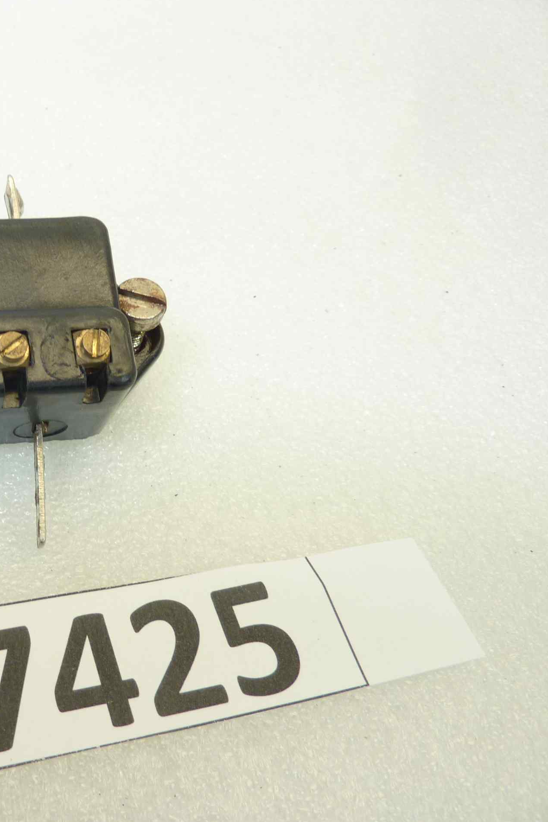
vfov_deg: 54.4
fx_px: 799
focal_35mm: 35
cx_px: 10
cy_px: 412
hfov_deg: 34.7
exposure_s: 1/25
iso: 80
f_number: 3.3
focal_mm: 4.1
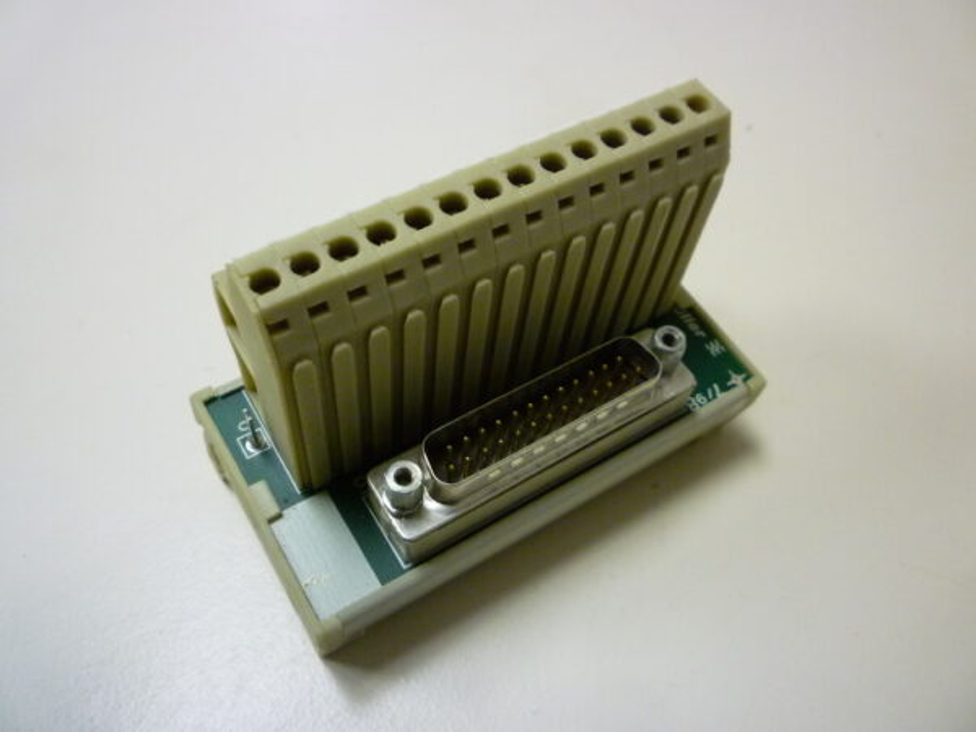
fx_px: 818
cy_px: 366
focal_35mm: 29
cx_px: 488
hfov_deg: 61.7
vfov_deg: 48.2
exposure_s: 1/25
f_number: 3.3
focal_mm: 5.2
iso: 400
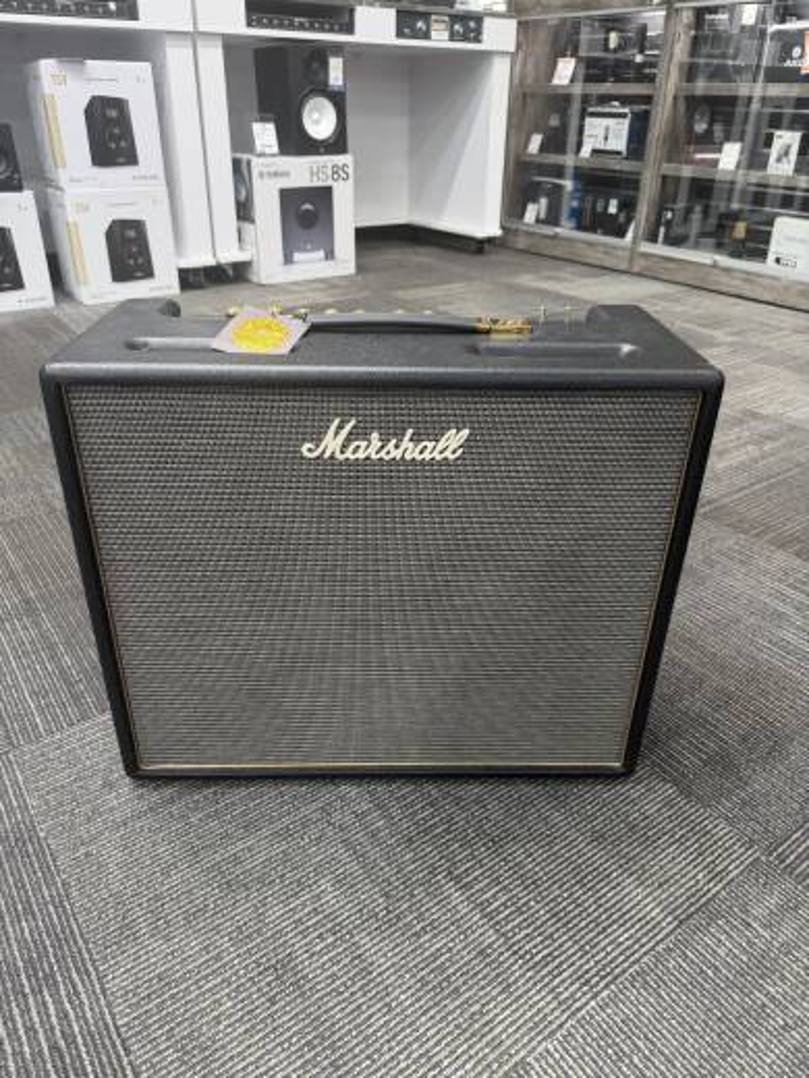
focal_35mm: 24
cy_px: 539
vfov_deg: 71.6
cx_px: 404
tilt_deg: -28.8
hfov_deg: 56.8
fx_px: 748
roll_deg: -0.2
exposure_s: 1/60
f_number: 1.78
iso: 100
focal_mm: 6.76
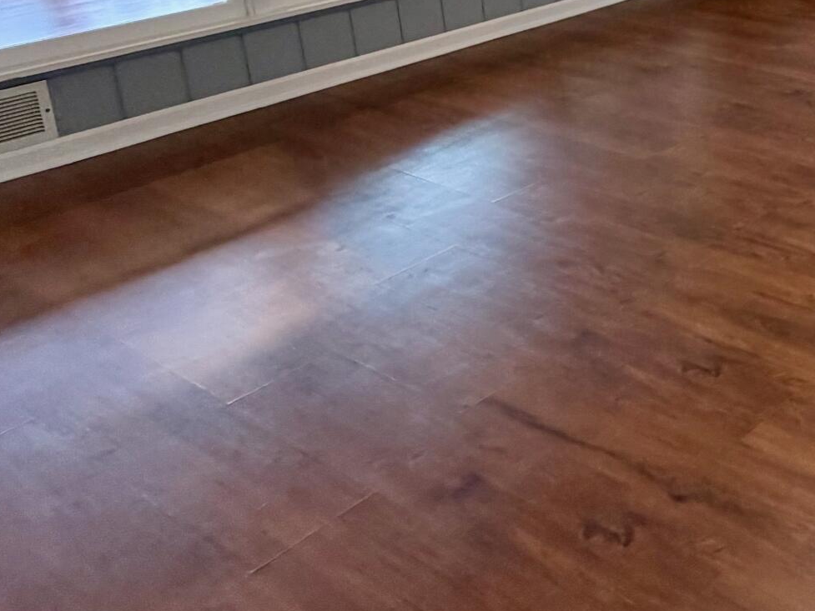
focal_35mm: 43
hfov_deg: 32.7
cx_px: 1059
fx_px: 1013
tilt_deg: -14.2
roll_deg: +0.8
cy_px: -40
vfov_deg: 30.5
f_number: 2.2
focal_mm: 2.22
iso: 250
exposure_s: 1/120
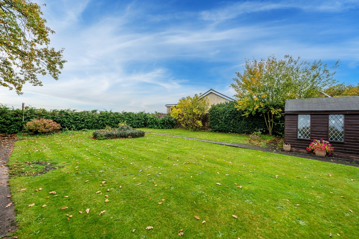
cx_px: 180
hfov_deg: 104.3
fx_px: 140
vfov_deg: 81.2
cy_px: 120
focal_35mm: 14
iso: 500
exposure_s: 1/1000
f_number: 4.5
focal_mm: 14
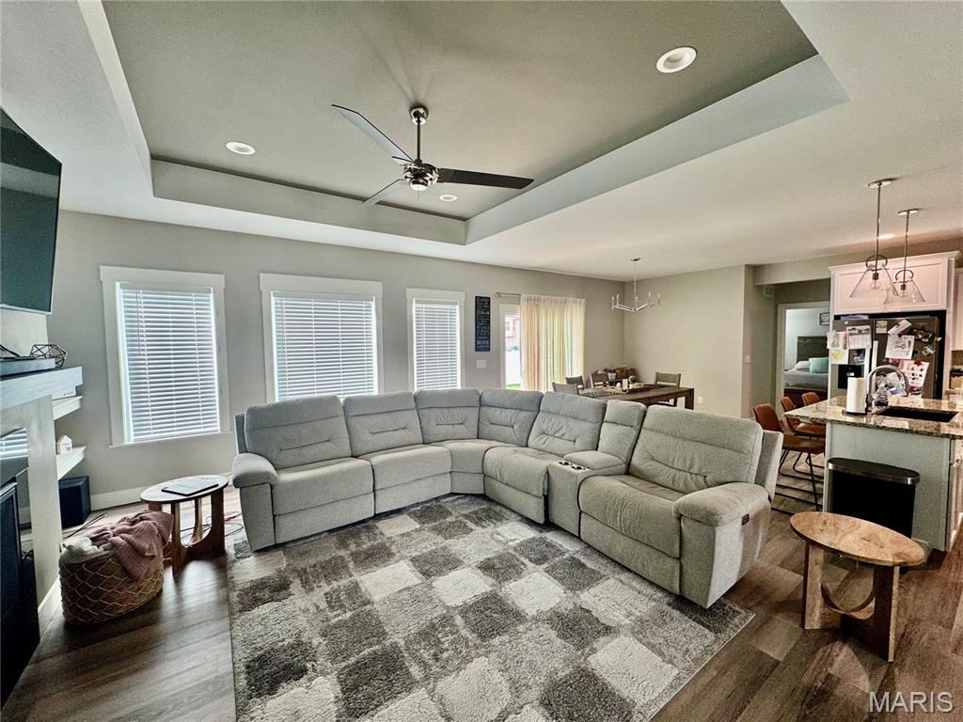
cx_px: 482
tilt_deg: -3.1
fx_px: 389
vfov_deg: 85.7
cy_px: 361
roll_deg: +0.5
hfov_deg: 102.1
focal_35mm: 14
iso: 100
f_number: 2.2
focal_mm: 2.22
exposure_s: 1/120
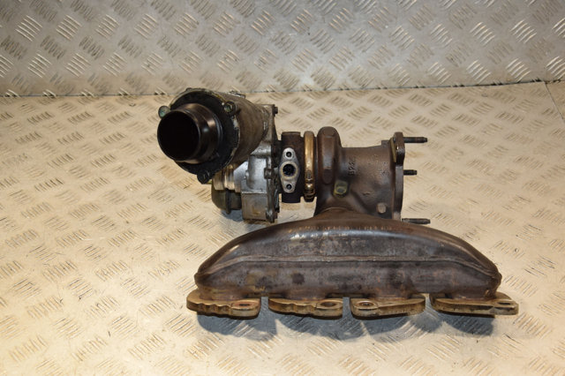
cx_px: 282
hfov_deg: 38.9
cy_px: 188
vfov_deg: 26.5
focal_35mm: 51
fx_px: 800
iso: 800
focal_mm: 34
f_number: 5.6
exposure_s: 1/200
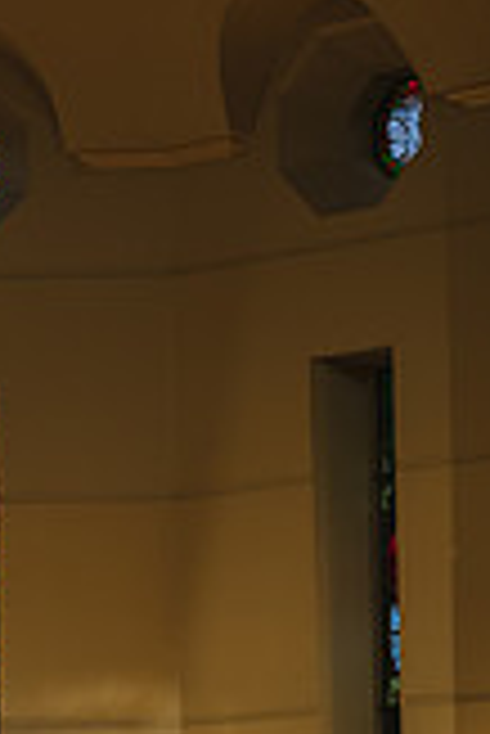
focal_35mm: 235
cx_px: -72
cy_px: 748
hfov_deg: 5.8
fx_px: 4787
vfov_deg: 8.7
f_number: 1.4
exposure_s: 1/160
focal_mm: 85
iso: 320
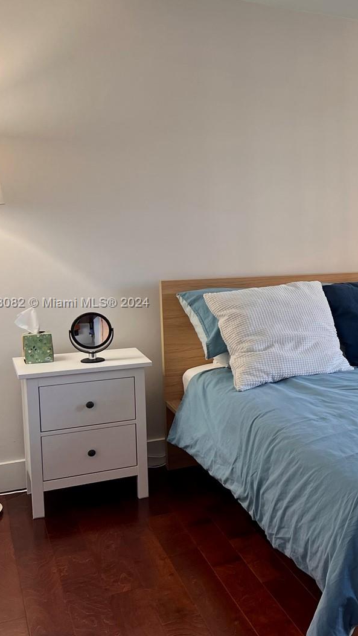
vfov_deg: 47.3
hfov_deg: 24.8
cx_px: 439
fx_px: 726
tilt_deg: -8.2
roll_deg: -0.5
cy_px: 304
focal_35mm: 43
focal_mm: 5.7
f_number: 1.5
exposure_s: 1/120
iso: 64
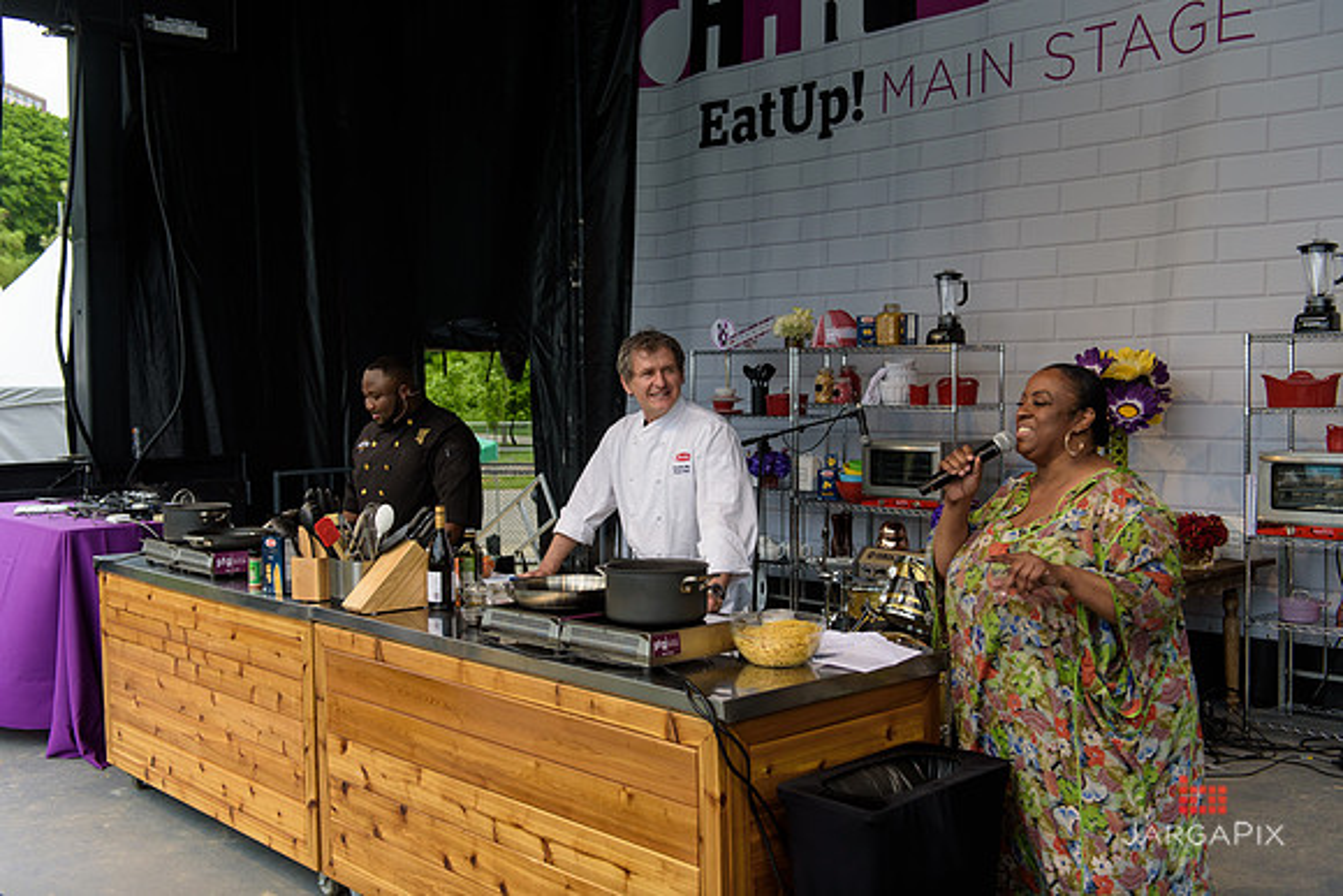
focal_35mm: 38
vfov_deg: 35.1
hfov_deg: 50.7
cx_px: 672
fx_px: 1418
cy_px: 448
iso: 200
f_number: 3.2
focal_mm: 38
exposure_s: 1/1250
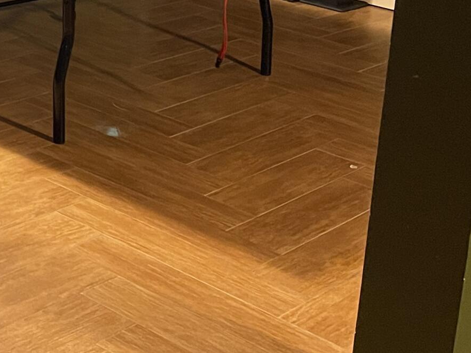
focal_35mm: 85
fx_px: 1157
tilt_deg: -7.6
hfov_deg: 19.9
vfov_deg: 15.9
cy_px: -186
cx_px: -238
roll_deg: -2.4
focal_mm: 5.1
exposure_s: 1/40
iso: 500
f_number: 1.6
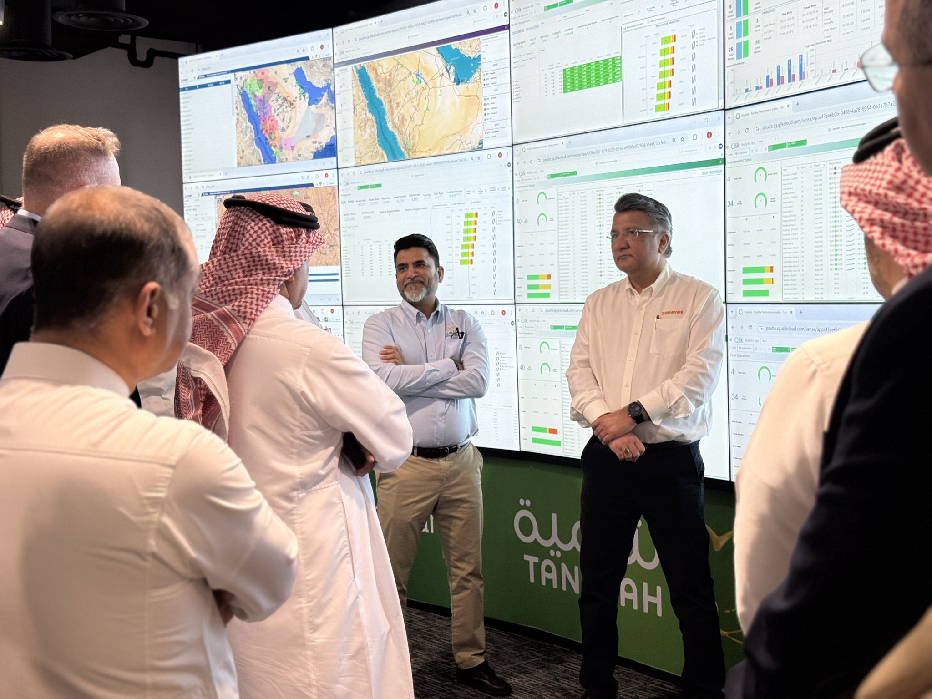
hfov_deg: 39.7
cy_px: 350
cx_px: 466
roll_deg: +0.9
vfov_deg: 30.3
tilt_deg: -1.8
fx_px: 1292
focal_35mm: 48
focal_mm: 6.76
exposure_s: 1/120
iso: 100
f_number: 1.78
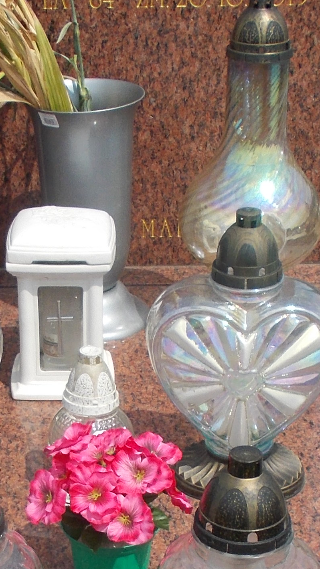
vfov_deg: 22.9
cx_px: 71
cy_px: 451
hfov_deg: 13.1
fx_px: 1388
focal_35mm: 92
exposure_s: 1/200
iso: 80
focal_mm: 4.6
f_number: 8
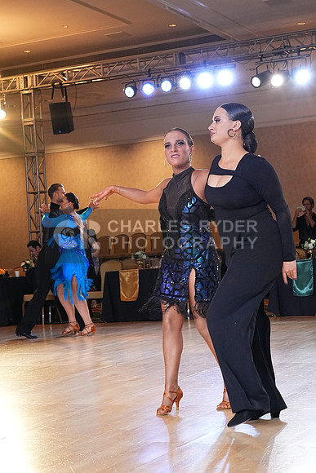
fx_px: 882
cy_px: 236
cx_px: 158
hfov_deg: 20.3
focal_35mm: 67
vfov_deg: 30.1
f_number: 6.3
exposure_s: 1/200
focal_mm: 45
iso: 5000
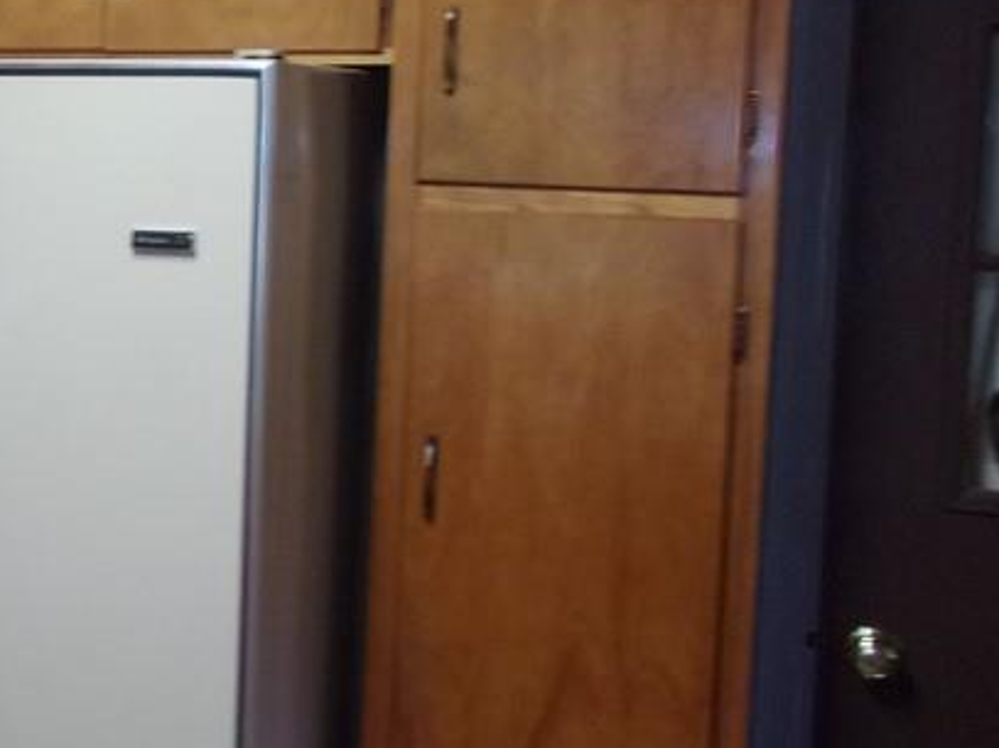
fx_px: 1962
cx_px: -140
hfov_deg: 26.1
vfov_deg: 21.6
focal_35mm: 68
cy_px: 282
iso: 200
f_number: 3
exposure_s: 1/34
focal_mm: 4.9
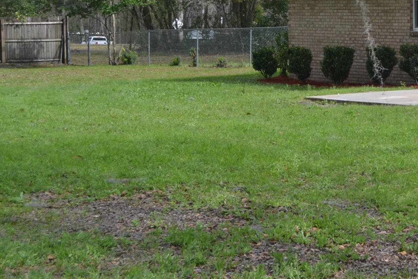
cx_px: 492
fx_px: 1359
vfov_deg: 11.6
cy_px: 31
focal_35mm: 117
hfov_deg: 16.8
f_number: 6.3
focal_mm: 32
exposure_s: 1/160
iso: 100
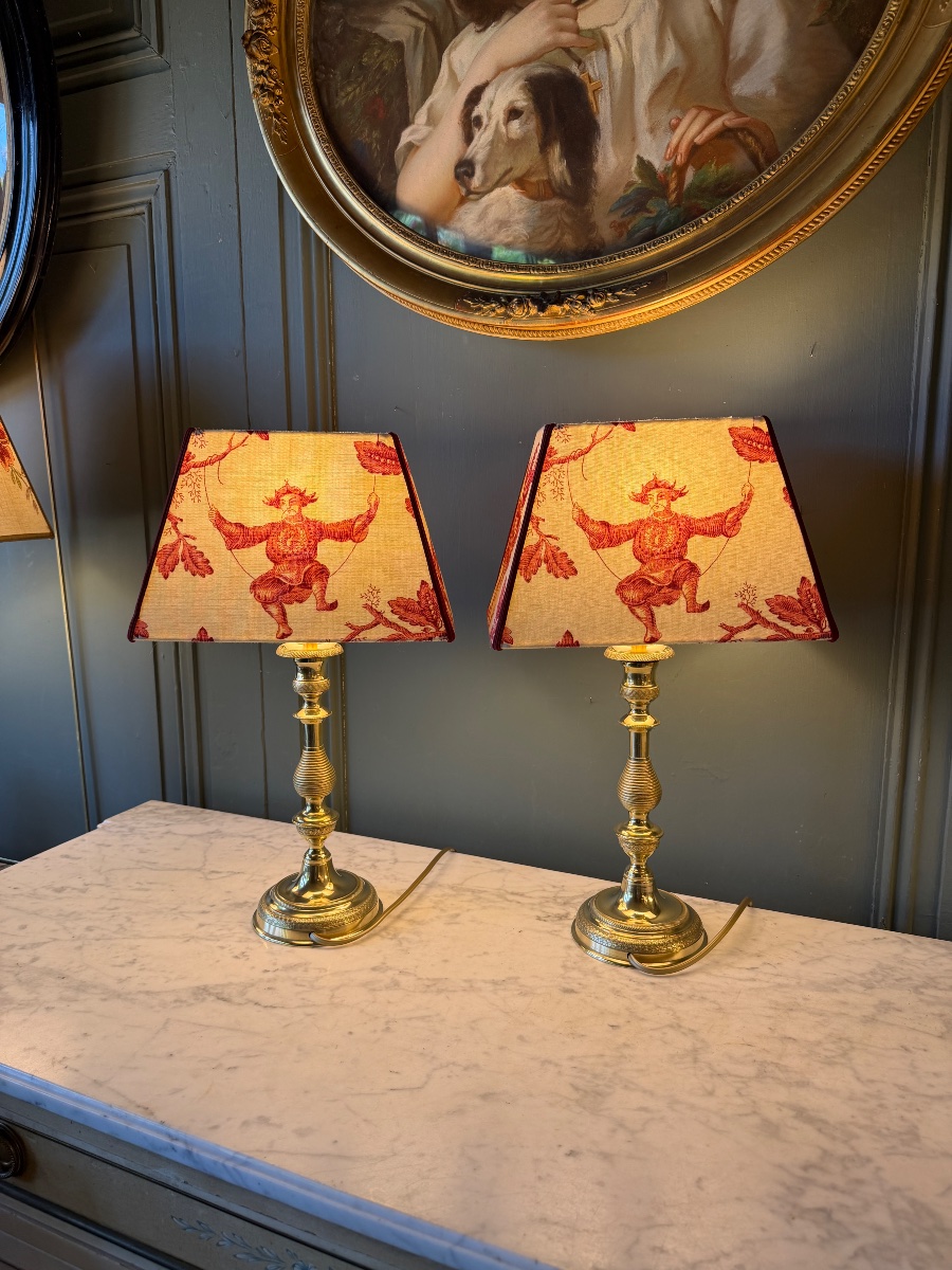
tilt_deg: -9.2
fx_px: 880
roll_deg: +0.7
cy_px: 635
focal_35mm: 24
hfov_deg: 56.8
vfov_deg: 71.6
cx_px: 476
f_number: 1.78
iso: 80
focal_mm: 6.76
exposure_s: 1/121
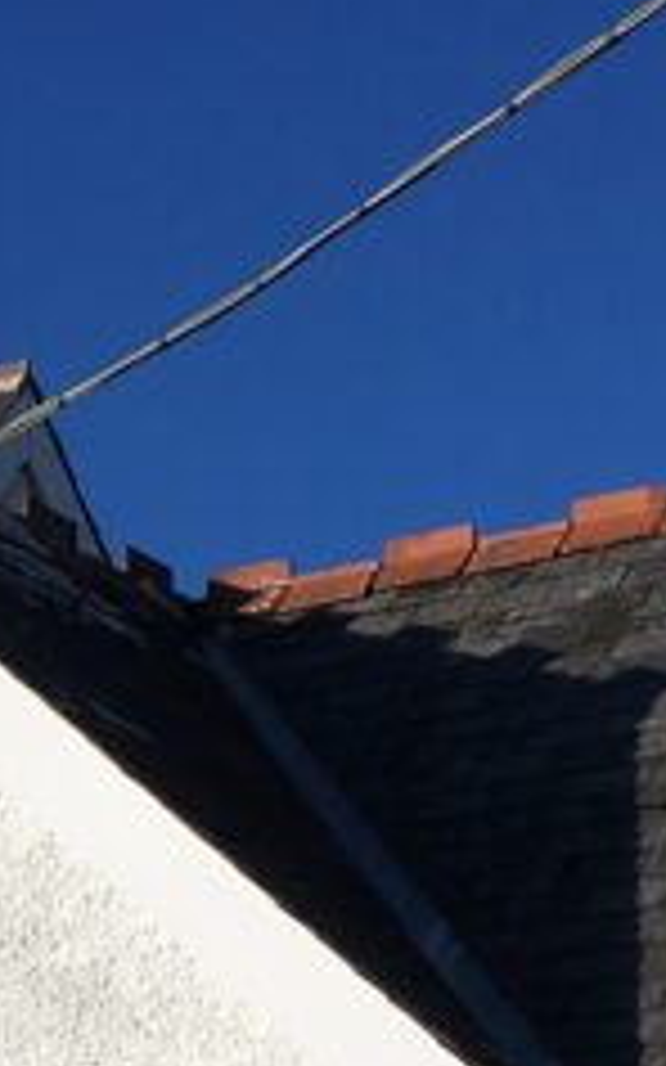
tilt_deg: +7.8
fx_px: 3865
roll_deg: +0.8
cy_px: 1187
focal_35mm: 133
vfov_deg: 15.3
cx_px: -266
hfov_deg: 9.6
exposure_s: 1/3663
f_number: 2.2
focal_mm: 4.15
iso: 25
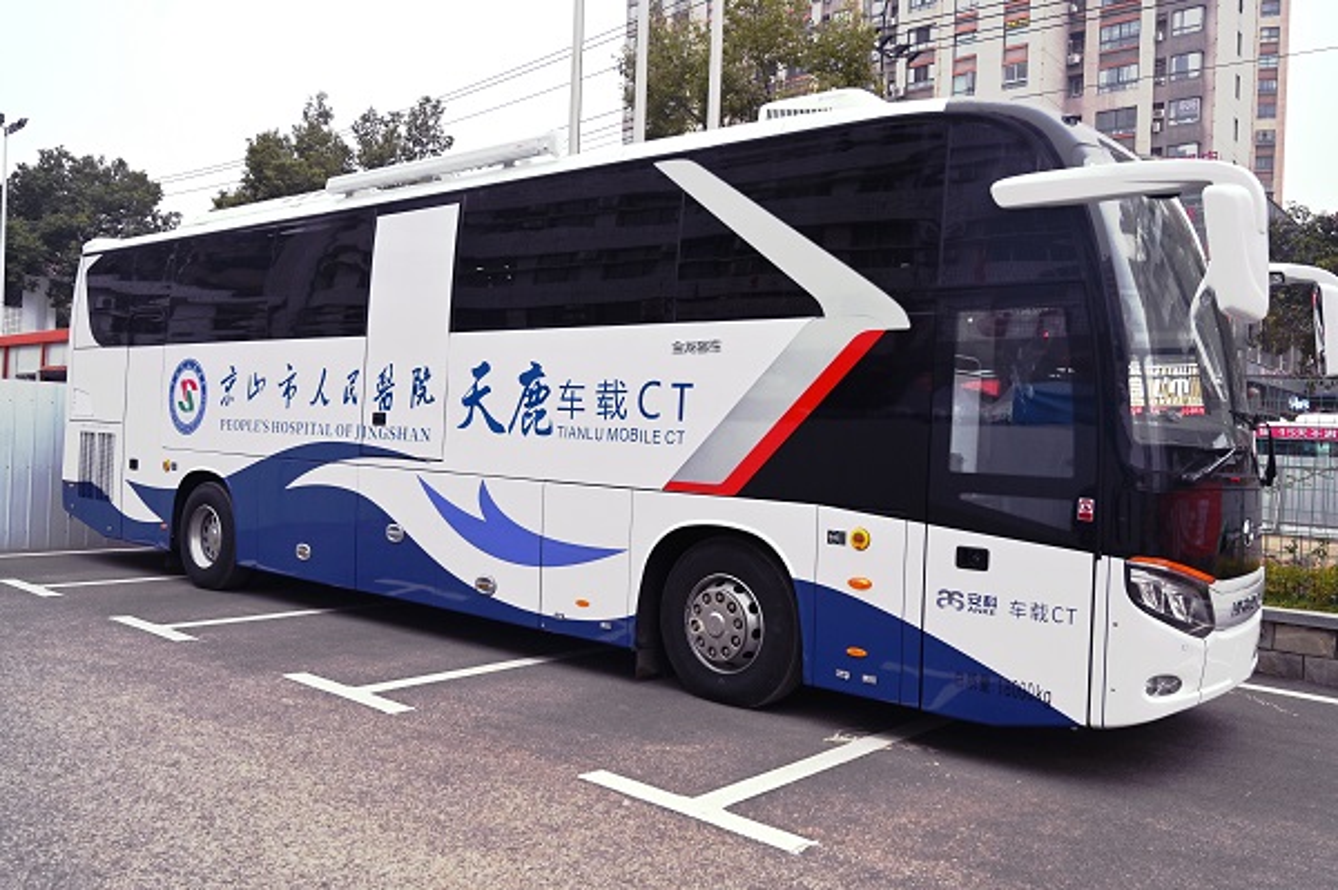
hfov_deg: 63.7
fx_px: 1077
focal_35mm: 29
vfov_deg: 44.9
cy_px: 445
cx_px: 669
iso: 400
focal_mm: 29
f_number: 5.6
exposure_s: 1/200
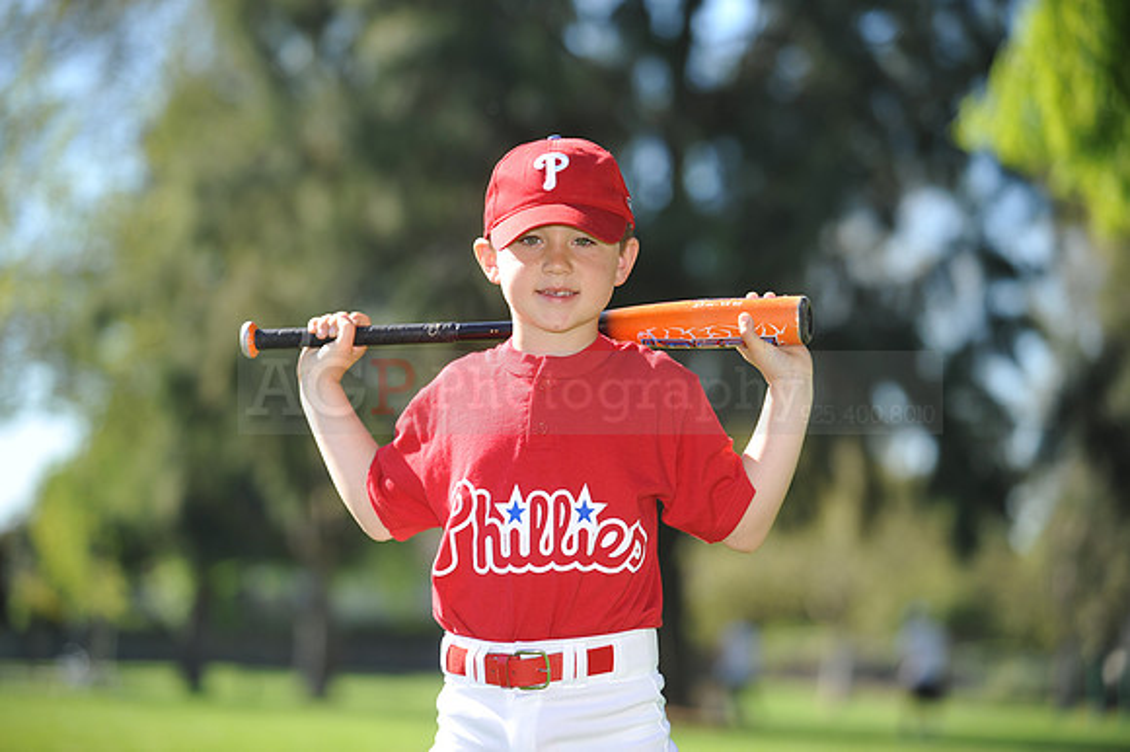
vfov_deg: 10.1
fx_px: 4235
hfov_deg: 15.2
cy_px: 376
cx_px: 565
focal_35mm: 135
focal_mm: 135
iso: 200
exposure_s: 1/800
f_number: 3.5
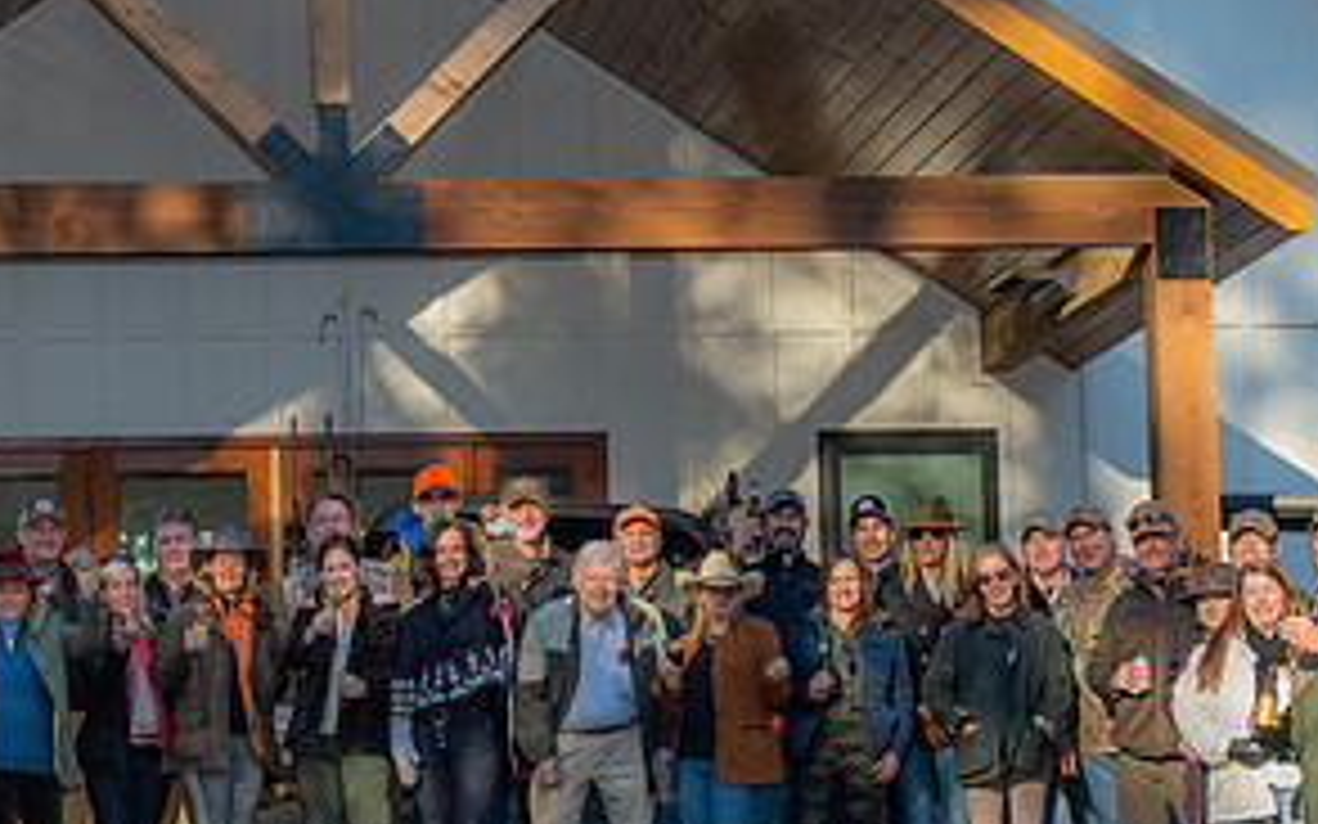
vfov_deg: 9.3
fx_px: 5064
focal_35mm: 141
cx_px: 423
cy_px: 428
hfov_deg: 14.8
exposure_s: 1/125
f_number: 5.6
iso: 160
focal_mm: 70
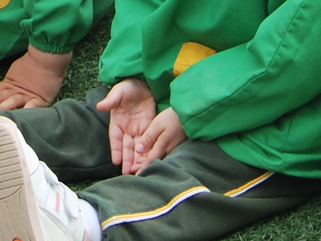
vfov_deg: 5.6
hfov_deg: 7.5
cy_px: -317
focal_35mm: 259
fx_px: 2402
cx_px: -149
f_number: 5.6
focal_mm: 26
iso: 100
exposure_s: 1/125
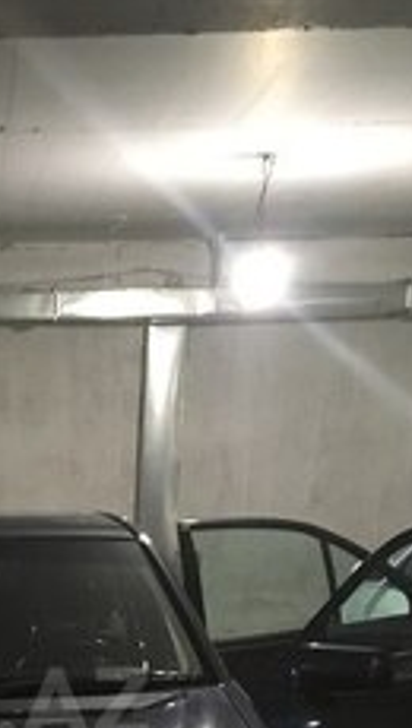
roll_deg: +0.2
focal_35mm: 68
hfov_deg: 16.9
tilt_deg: -13.5
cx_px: -95
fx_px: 1316
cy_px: 703
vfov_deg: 29.2
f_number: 2.2
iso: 500
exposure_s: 1/17
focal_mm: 4.15
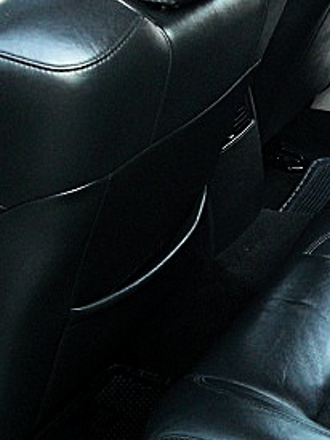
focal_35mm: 84
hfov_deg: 17.2
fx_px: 1066
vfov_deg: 23.1
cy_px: 141
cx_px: 320
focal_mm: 6.3
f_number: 2.8
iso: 400
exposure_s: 1/80
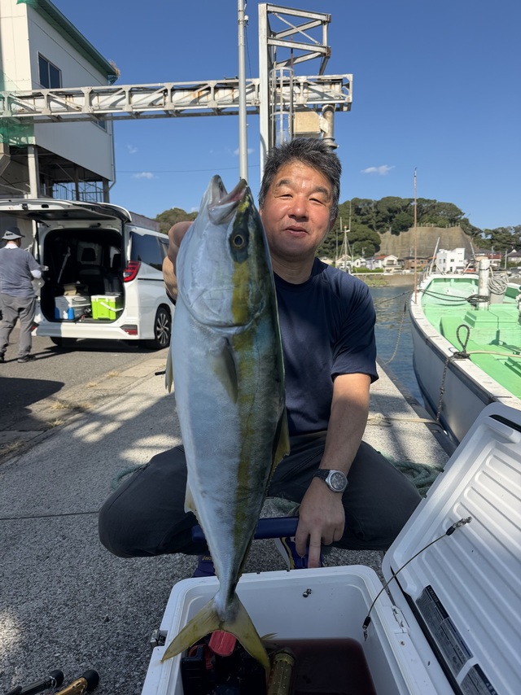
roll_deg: -1.0
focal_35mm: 24
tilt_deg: -8.7
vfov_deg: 71.6
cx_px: 260
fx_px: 482
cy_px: 348
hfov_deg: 56.8
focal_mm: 6.76
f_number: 1.78
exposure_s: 1/3953
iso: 80
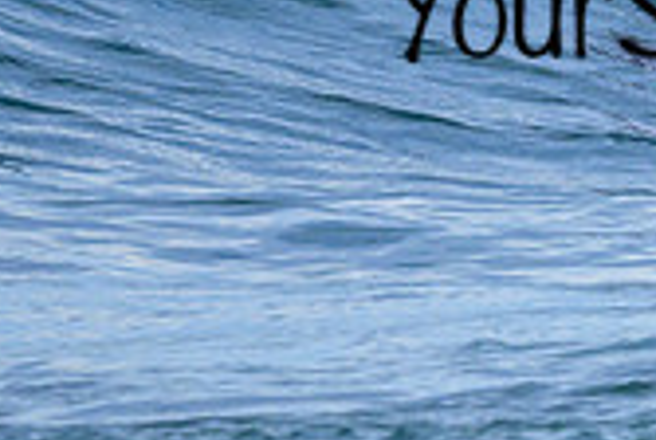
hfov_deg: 0.5
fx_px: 69440
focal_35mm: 3804
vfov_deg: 0.4
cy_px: -71
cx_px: 834
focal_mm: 800
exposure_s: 1/2000
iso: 560
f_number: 6.3
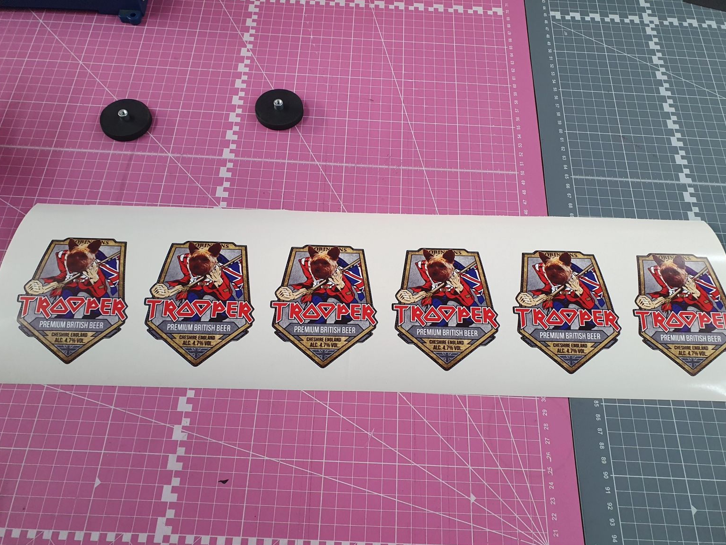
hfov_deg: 65.3
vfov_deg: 51.4
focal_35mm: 27
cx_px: 374
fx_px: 566
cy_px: 282
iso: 160
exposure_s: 1/50
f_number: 2.4
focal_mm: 4.32
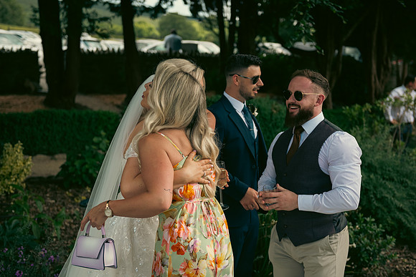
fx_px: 636
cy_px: 138
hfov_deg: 36.2
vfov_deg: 24.6
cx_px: 208
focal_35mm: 55
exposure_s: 1/1000
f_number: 3.5
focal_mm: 55
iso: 250
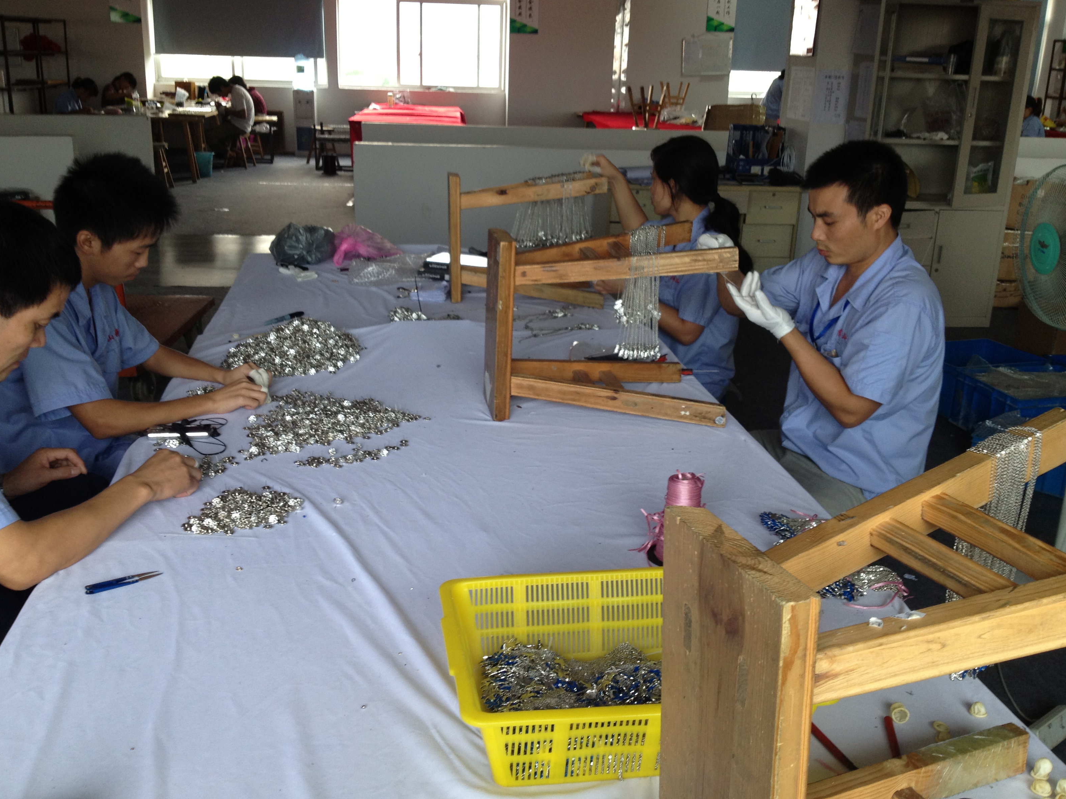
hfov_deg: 51.3
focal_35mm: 36
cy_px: 394
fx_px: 1109
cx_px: 520
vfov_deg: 39.7
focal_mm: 4.28
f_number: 2.4
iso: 64
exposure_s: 1/30
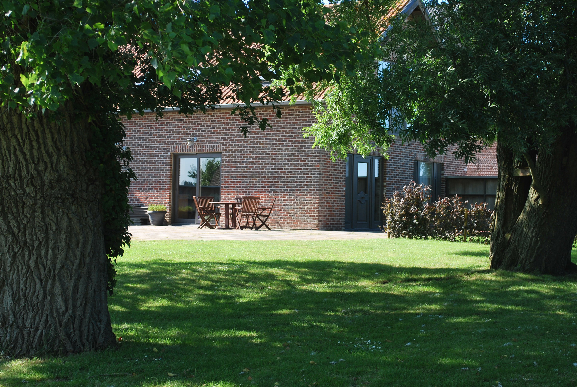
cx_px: 288
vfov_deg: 20.3
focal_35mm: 68
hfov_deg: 29.8
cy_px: 194
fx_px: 1084
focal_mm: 45
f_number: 5.6
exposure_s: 1/125
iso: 100
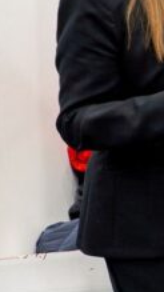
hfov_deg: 9.6
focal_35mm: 91
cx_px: 523
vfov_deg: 23.2
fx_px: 704
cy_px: 74
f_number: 2.8
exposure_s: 1/160
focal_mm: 24
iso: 1000
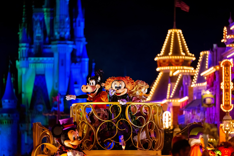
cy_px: 78
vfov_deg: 6.9
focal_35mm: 200
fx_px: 1300
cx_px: 117
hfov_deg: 10.3
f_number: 2.8
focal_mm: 200
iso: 2500
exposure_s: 1/250
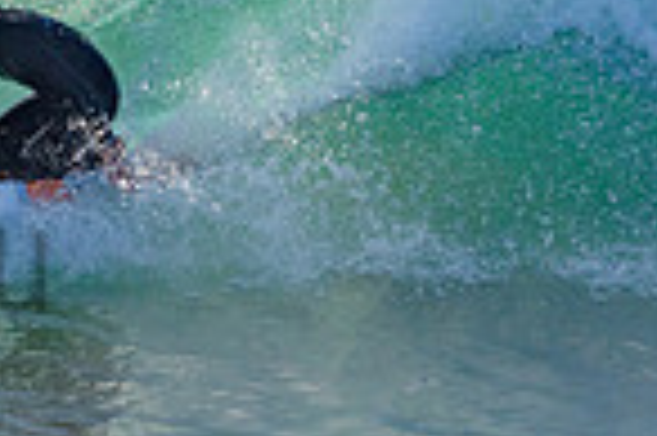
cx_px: -138
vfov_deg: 0.6
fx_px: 44443
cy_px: 161
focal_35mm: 2438
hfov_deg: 0.8
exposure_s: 1/2000
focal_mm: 500
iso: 180
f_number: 5.6
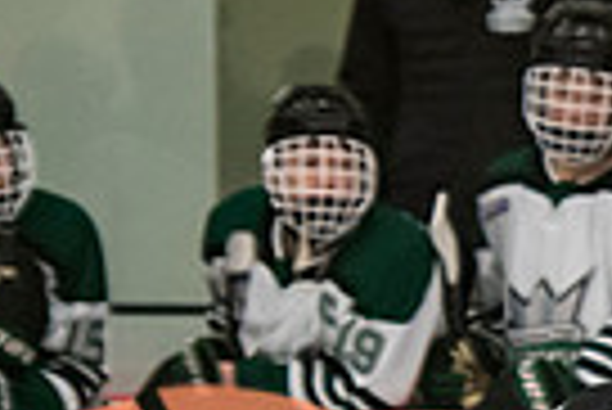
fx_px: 14397
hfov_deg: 2.4
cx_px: 1586
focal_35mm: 846
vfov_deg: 1.6
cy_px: 658
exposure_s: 1/640
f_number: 3.2
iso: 2000
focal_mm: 125
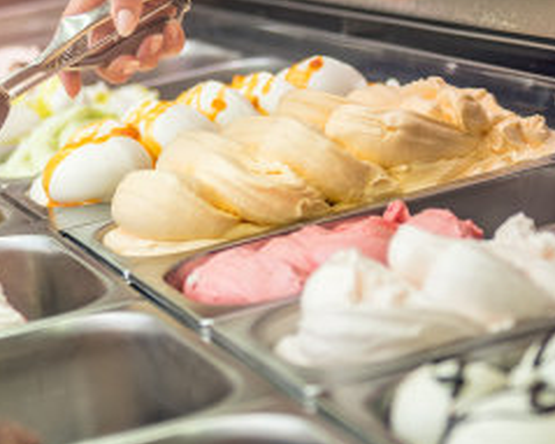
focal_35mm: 125
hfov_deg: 15.4
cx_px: 237
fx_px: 2052
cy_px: 41
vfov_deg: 12.2
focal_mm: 52
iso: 160
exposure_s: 1/160
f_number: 2.8
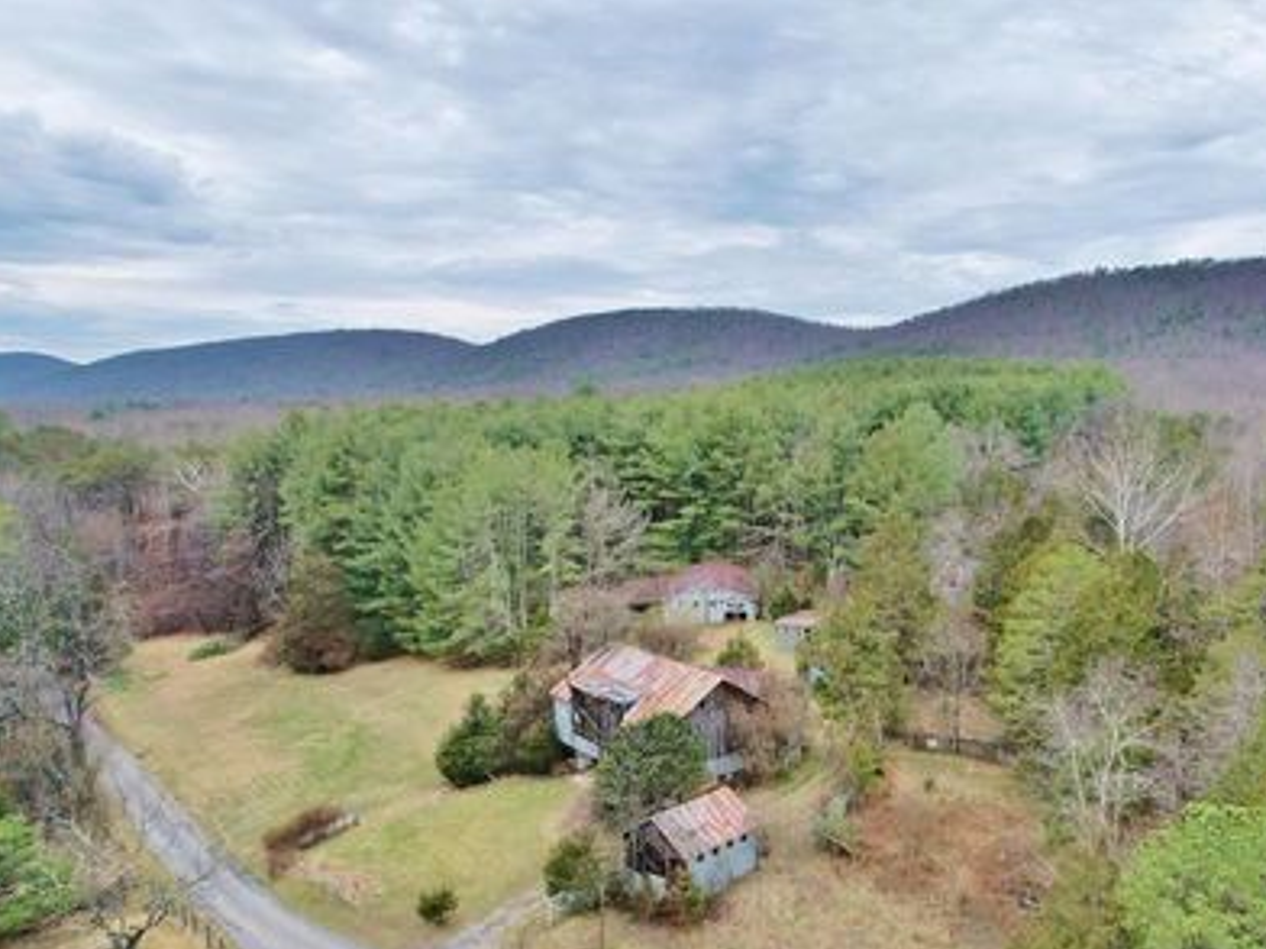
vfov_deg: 51.2
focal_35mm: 27
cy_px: 534
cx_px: 775
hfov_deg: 64.6
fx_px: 987
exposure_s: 1/1250
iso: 100
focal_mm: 8.38
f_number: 2.8
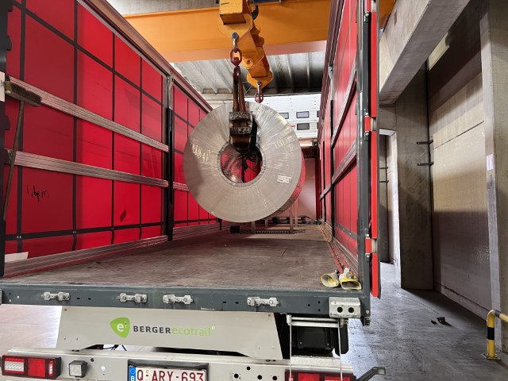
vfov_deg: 53.1
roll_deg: +1.0
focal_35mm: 26
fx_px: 382
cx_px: 254
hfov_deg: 67.3
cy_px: 190
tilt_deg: +3.5
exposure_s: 1/60
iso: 250
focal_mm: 5.7
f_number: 1.5
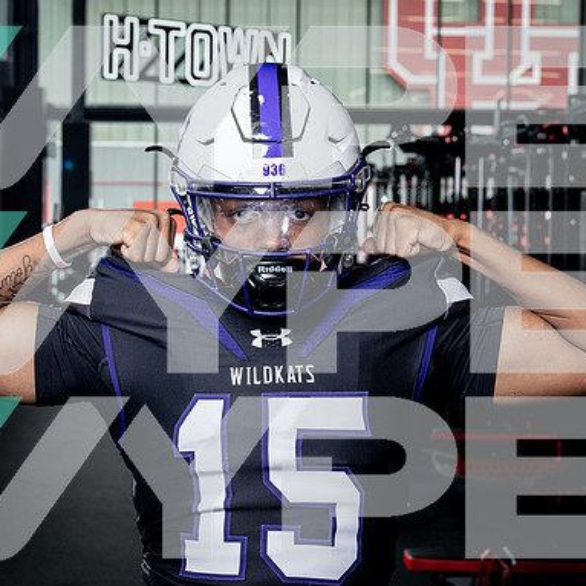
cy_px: 293
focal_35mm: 90
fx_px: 1724
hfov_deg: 19.3
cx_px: 257
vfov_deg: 19.3
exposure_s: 1/250
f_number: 8
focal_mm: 70
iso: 640
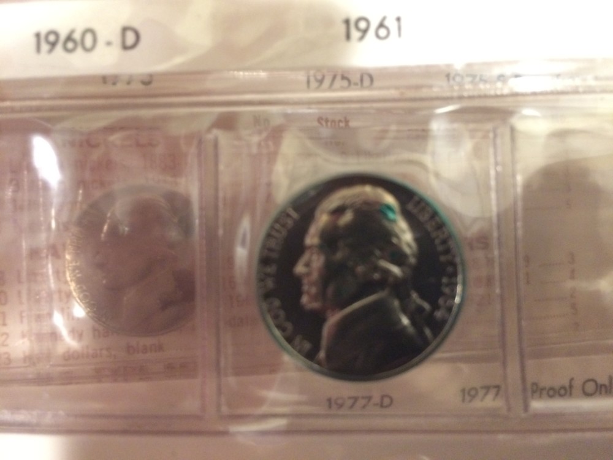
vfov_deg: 48.2
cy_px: 230
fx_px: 514
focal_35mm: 29
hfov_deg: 61.7
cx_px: 306
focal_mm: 4.15
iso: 500
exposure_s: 1/15
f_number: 2.2
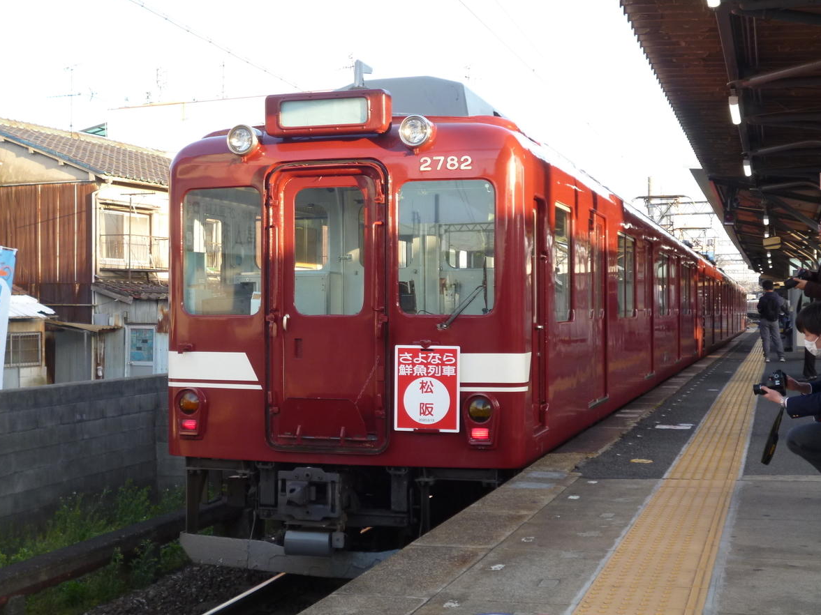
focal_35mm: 49
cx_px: 409
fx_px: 1162
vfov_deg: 29.7
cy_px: 304
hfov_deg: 38.9
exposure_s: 1/80
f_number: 4
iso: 160
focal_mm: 8.6
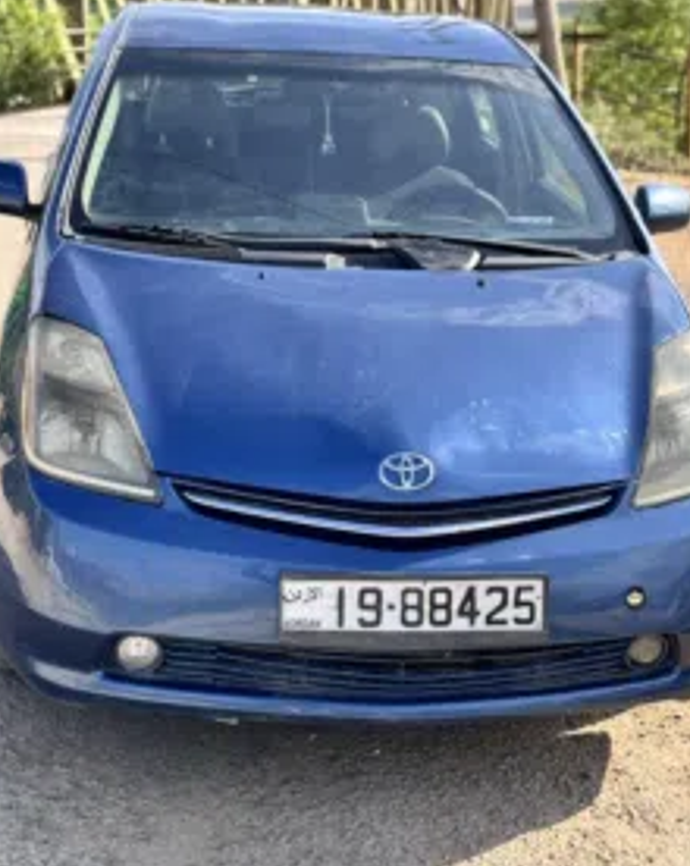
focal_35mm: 68
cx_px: 373
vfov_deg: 27.8
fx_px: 1740
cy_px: 295
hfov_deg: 22.4
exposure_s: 1/2110
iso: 64
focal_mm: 6.76
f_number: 1.78
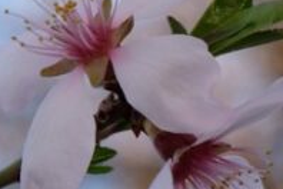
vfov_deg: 5.2
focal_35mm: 263
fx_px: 2067
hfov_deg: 7.8
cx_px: 50
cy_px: 269
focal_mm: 50
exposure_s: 1/90
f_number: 5.6
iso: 200
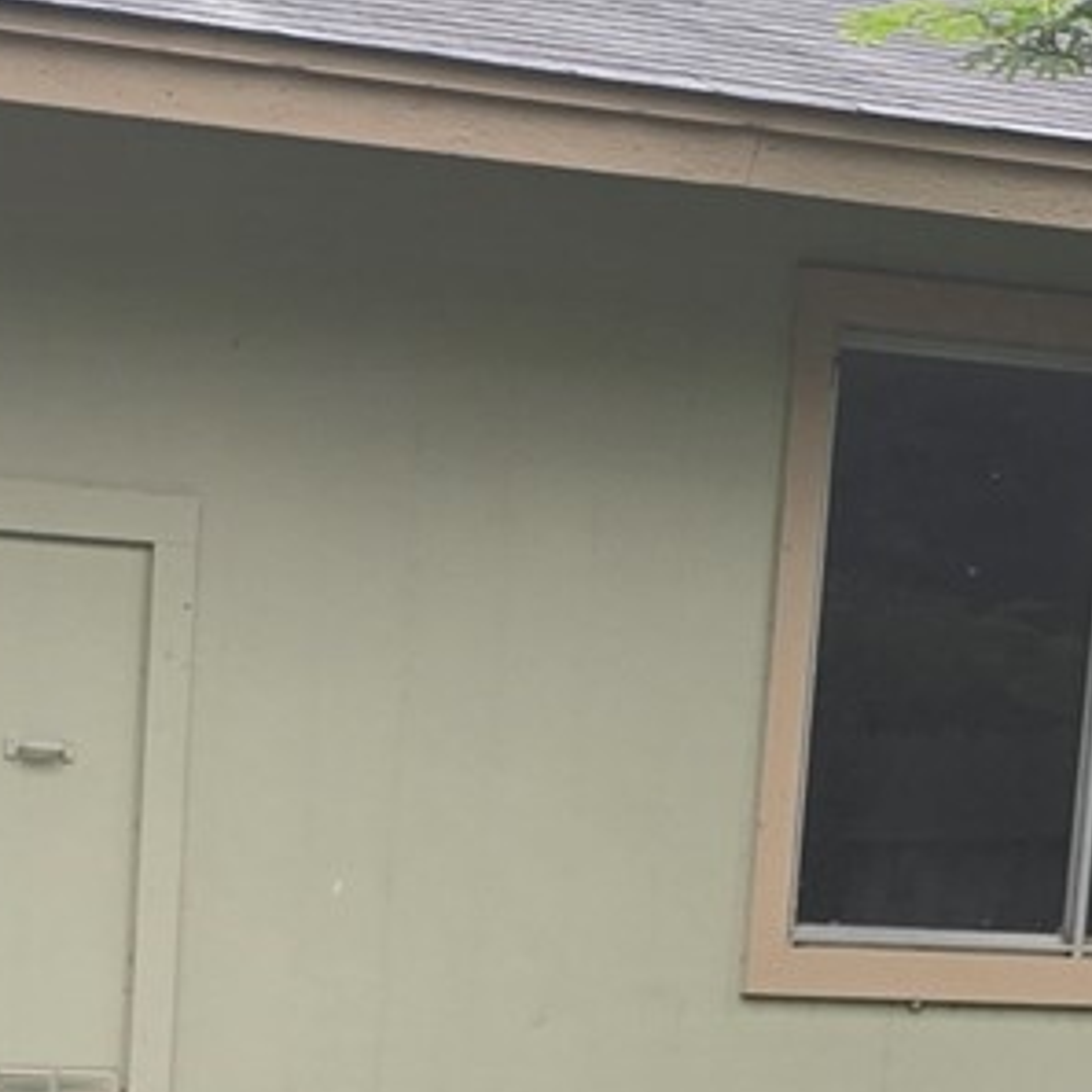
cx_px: 4
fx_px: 4997
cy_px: 2151
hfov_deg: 12.3
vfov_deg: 11.3
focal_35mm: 140
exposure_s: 1/180
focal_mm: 6.3
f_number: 1.7
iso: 25
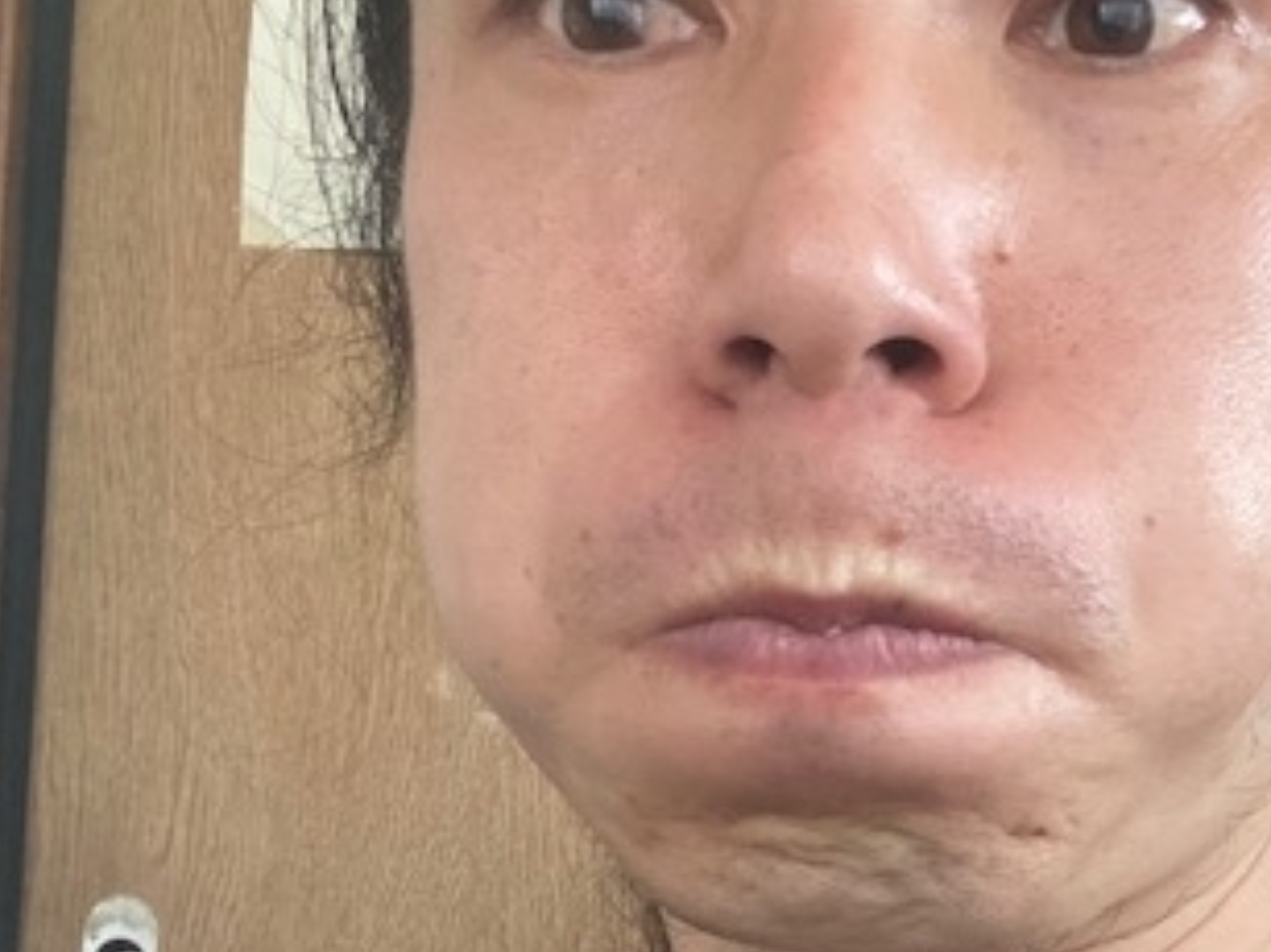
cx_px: 1035
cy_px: 741
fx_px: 1762
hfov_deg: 38.1
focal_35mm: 48
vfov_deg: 29.6
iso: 400
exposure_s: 1/33
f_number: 2.2
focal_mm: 2.71
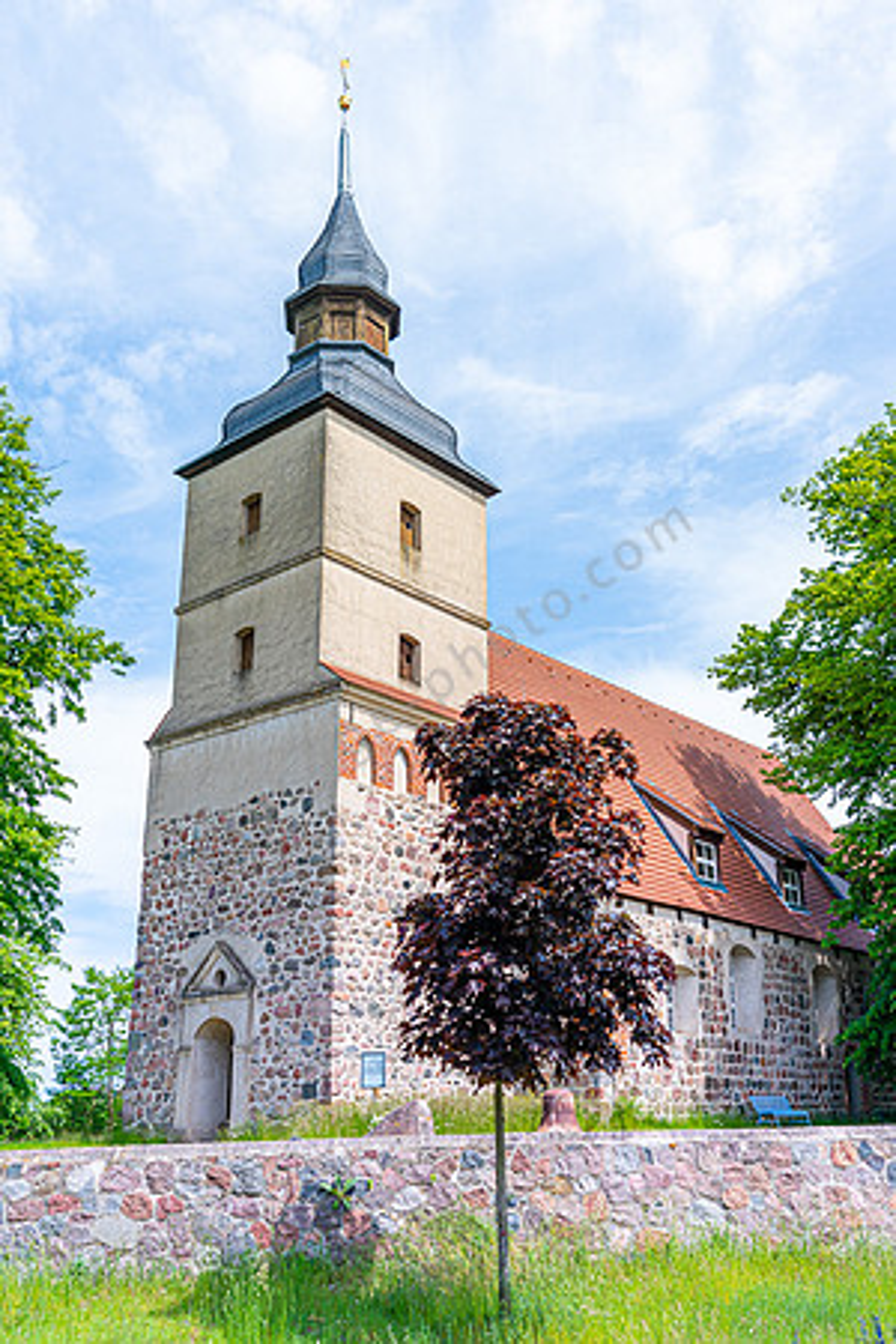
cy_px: 672
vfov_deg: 54.4
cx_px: 448
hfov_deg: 37.9
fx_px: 1307
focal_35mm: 35
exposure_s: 1/1000
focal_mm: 35
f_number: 2.8
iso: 100
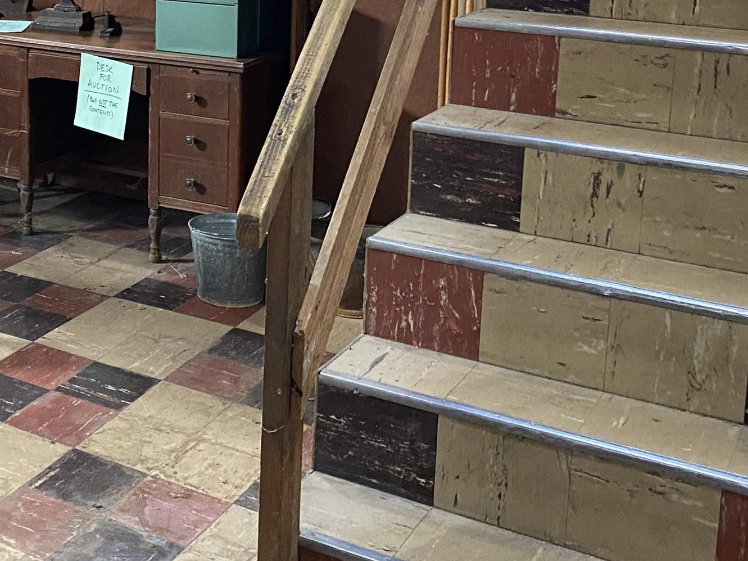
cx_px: 68
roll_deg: -0.2
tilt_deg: -9.2
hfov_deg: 30.7
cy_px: 49
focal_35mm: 60
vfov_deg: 23.7
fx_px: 1296
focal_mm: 4.25
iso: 640
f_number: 1.8
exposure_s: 1/30
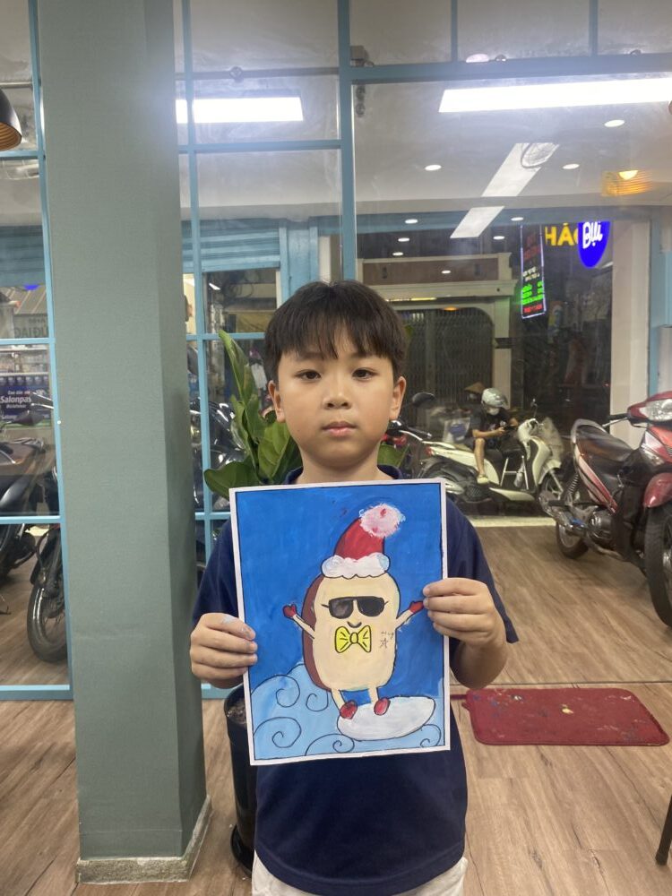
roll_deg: +2.0
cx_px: 336
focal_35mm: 26
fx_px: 673
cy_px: 448
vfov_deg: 67.3
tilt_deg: -5.0
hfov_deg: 53.1
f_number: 1.8
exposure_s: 1/100
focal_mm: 4.25
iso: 125
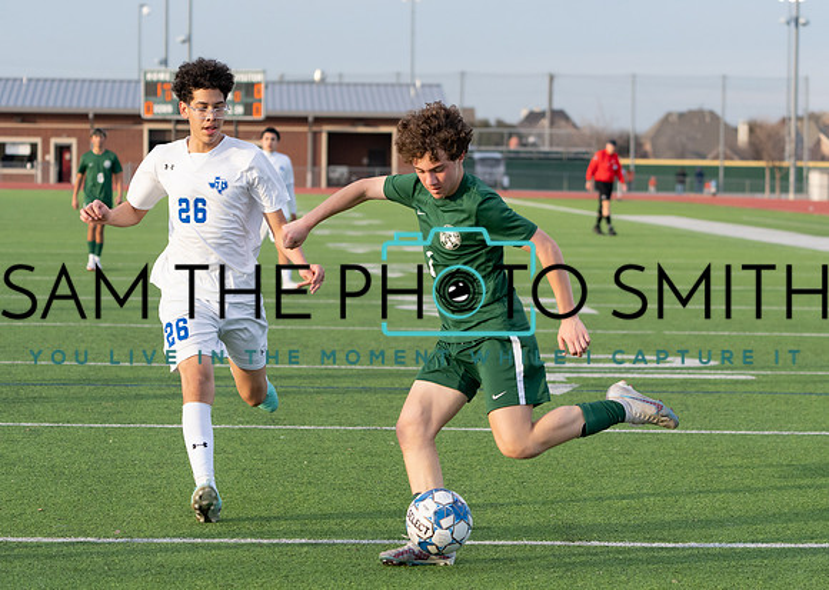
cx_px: 443
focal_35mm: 126
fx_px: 2963
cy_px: 340
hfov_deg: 15.9
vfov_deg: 11.4
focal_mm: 100
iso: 1000
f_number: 4.5
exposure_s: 1/1250
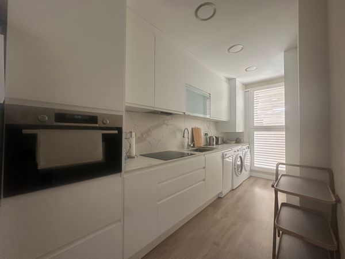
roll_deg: +0.5
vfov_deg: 85.7
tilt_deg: +1.0
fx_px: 140
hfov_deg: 102.1
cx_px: 172
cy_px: 130
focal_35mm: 14
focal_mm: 2.22
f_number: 2.2
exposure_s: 1/99
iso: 320
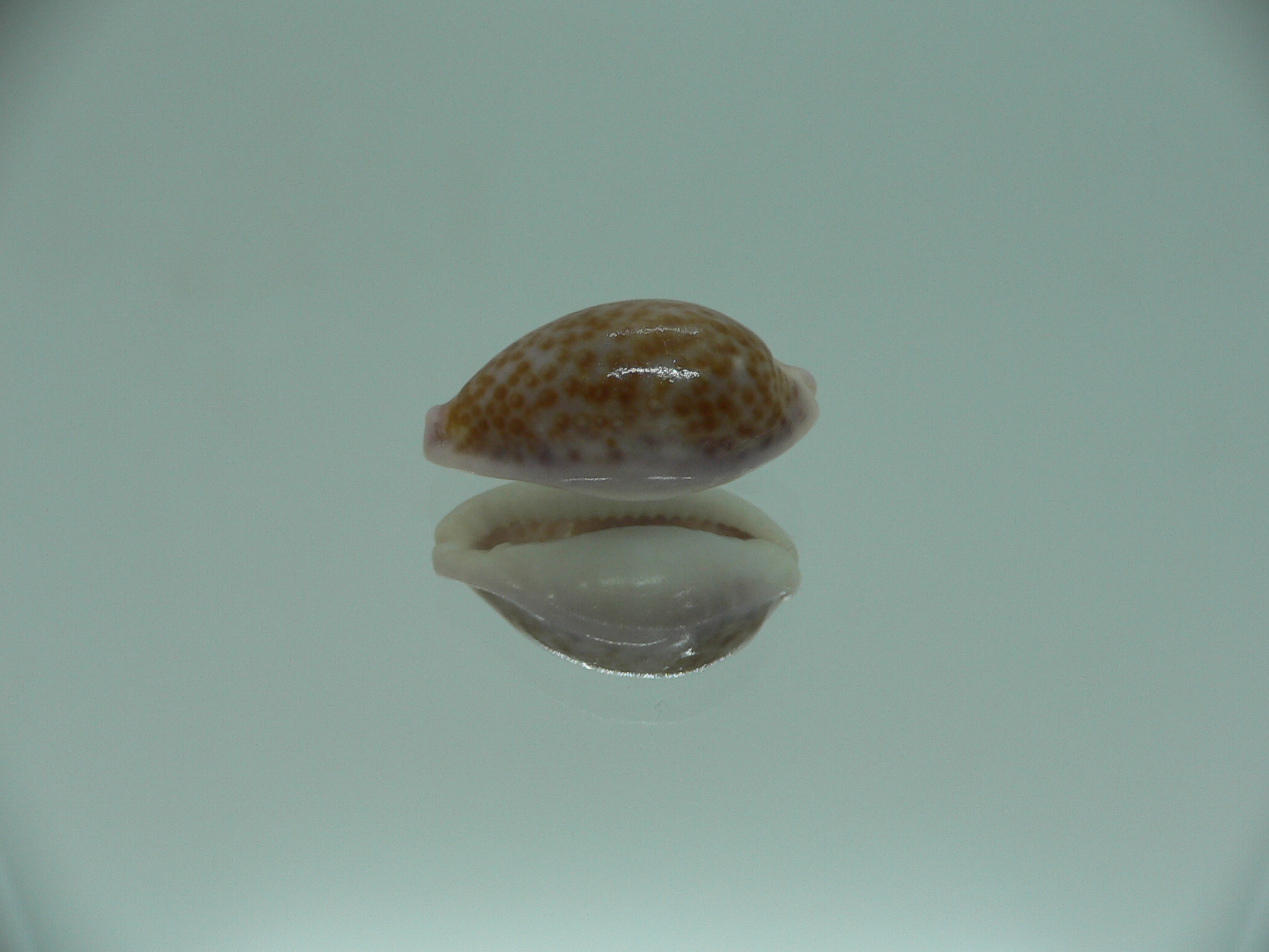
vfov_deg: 40.7
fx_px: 1283
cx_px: 634
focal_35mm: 35
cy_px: 476
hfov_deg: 52.6
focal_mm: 4.6
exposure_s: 1/60
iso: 80
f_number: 2.8
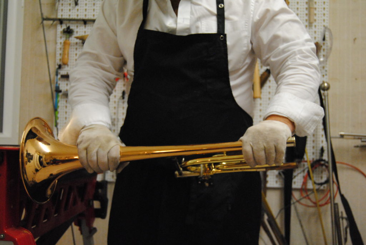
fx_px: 519
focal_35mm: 51
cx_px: 183
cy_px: 122
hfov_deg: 38.8
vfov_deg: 26.5
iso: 1600
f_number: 4.5
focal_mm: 34
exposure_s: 1/100
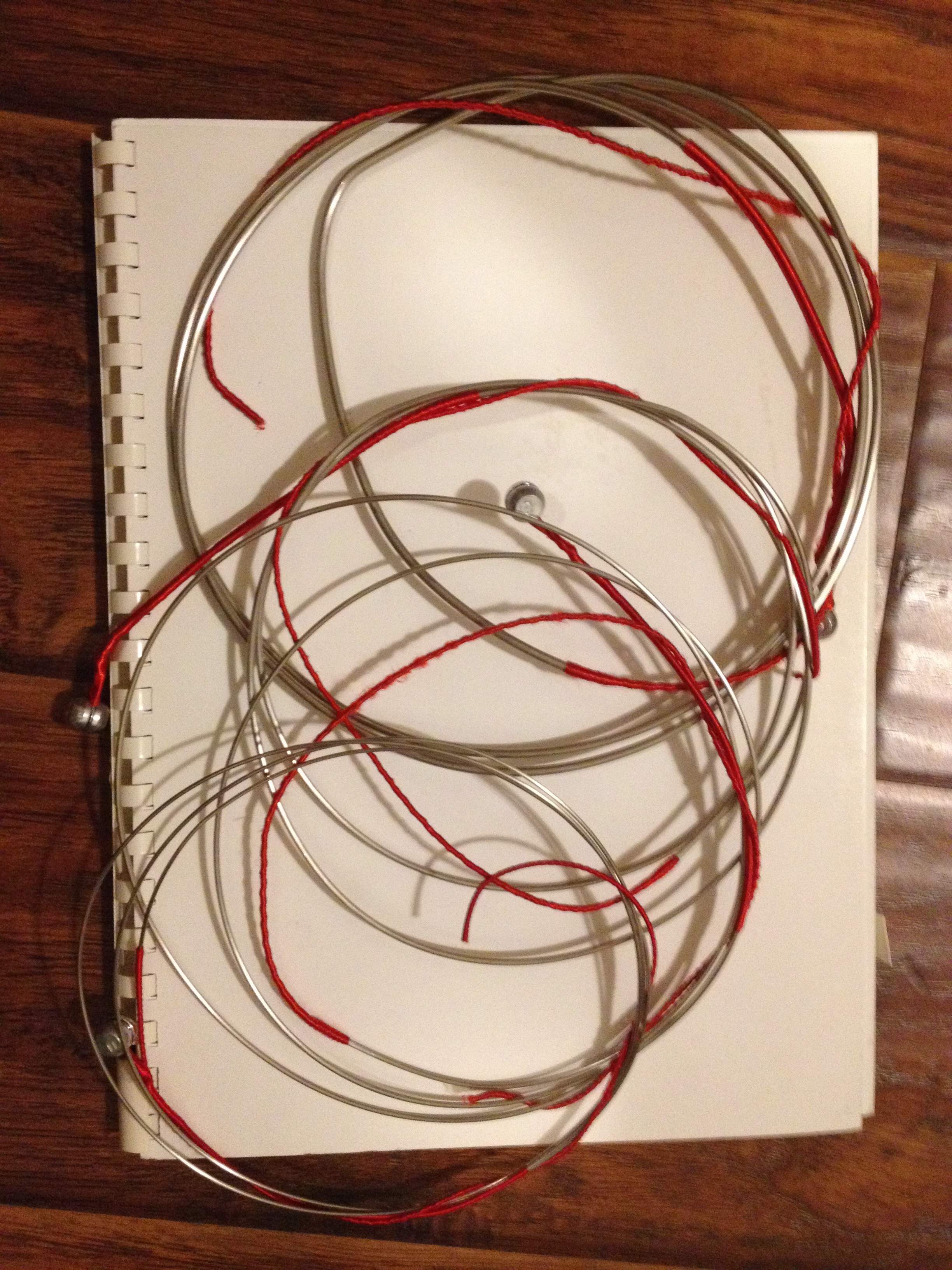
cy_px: 635
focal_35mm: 35
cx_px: 476
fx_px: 1283
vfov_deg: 52.6
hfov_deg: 40.7
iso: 400
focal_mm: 4.28
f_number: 2.4
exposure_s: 1/20
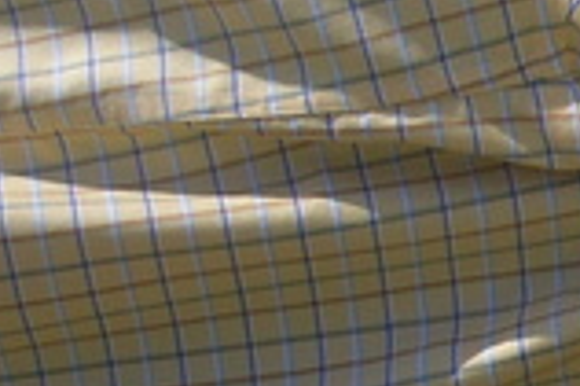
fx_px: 2945
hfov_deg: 10.1
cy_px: 290
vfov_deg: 7.5
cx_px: 1281
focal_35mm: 183
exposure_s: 1/466
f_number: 5.6
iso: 50
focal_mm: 5.8
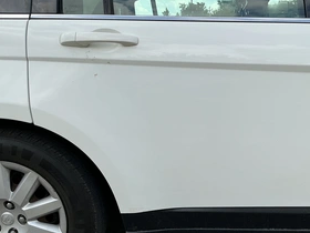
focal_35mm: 40
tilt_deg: -12.1
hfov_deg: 46.5
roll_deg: +0.0
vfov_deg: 35.9
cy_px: 131
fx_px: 358
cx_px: 190
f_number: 1.8
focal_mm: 3
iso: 25
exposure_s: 1/1195
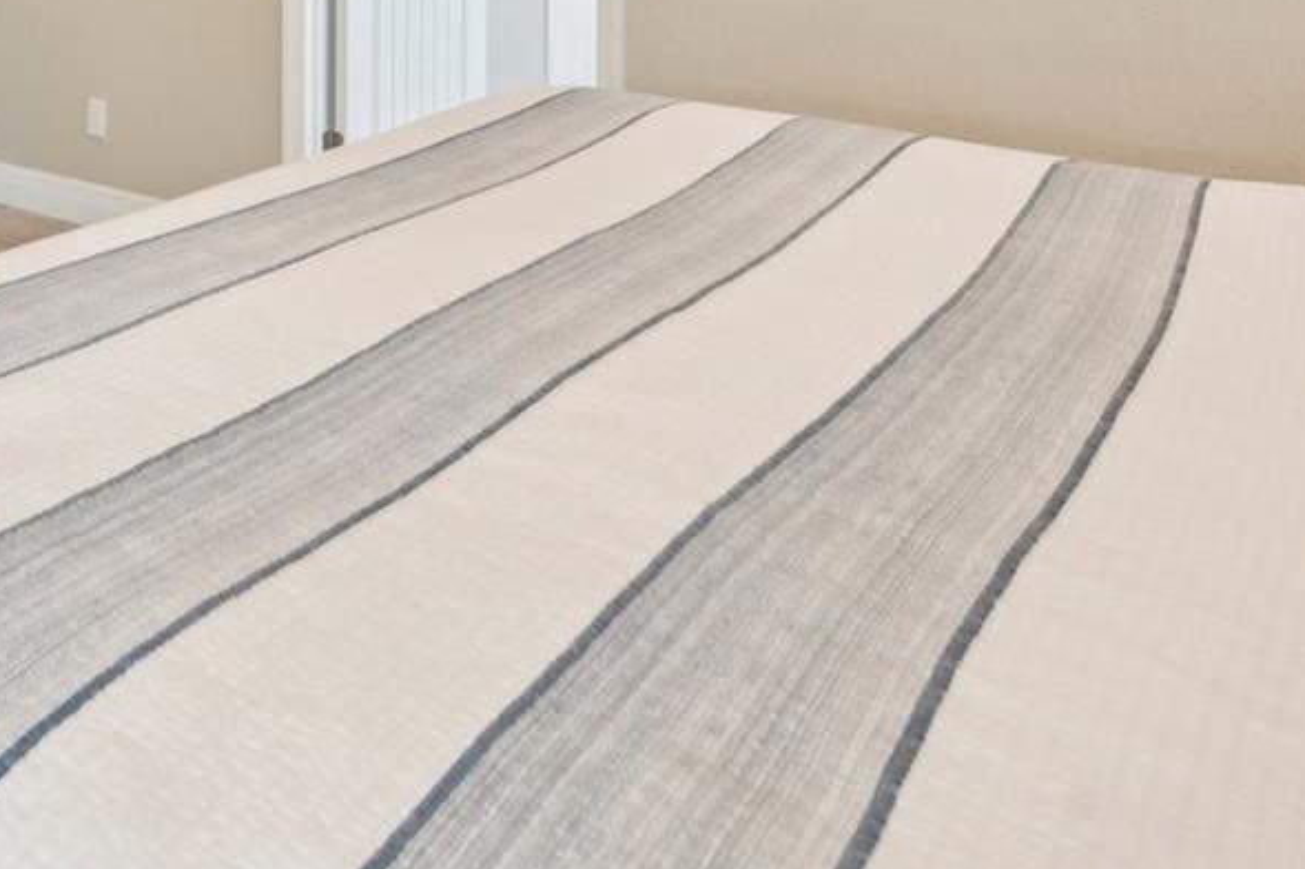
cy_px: -201
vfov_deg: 29.5
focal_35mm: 38
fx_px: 1377
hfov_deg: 44.6
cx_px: 60
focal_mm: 14
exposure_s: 1/13
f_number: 8
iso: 400
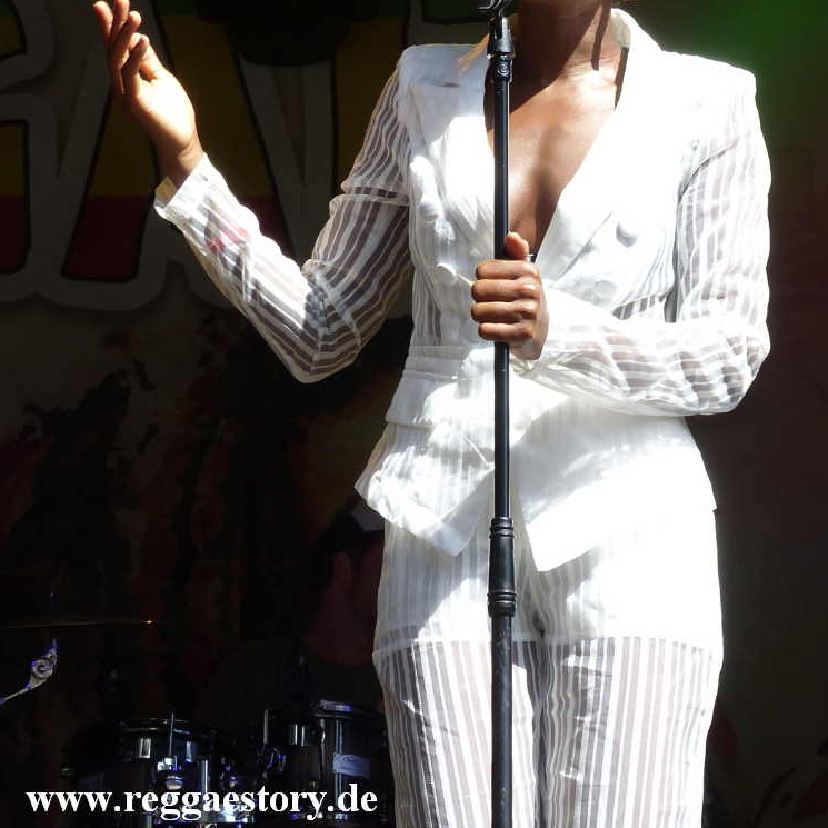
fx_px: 2760
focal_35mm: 102
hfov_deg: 17.1
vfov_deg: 17.0
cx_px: 415
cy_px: 278
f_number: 4
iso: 100
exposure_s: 1/320
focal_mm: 15.5
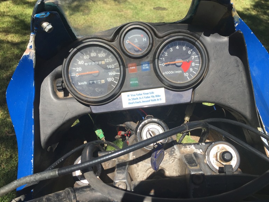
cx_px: 135
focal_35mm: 30
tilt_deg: -40.3
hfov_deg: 60.0
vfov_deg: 46.8
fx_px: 233
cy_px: 99
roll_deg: -13.0
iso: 32
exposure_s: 1/1412
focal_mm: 4.15
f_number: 2.2
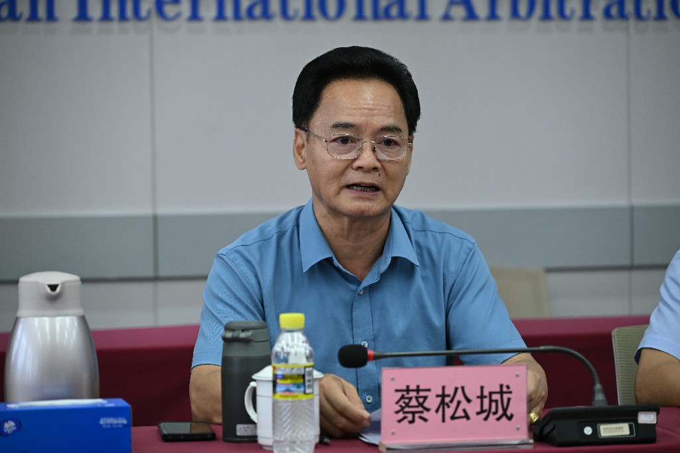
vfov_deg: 11.4
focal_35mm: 120
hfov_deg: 17.1
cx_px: 340
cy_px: 226
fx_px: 2266
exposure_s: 1/80
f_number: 4
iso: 640
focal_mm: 120
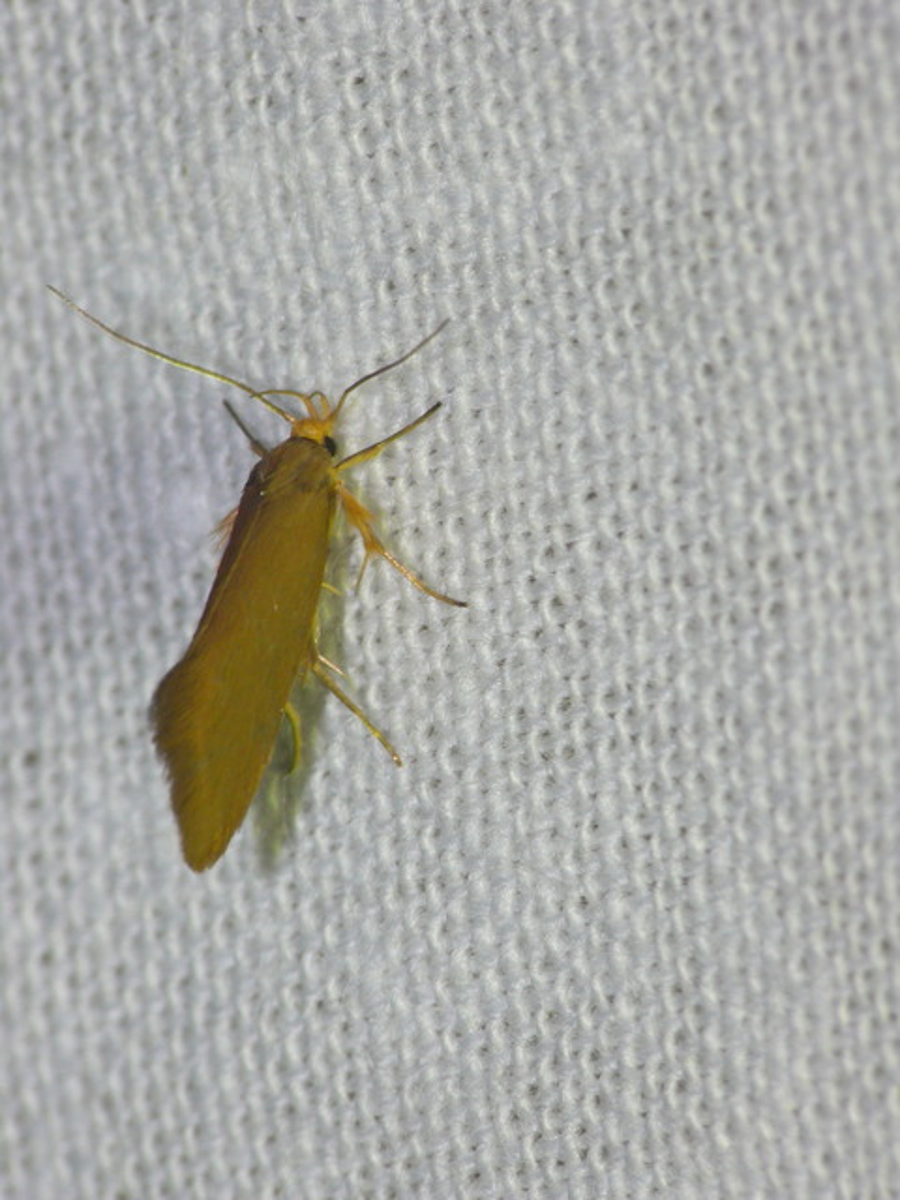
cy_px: 600
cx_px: 450
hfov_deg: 3.5
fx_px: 14560
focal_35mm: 420
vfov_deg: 4.7
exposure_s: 1/125
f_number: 11
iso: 200
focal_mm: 88.8
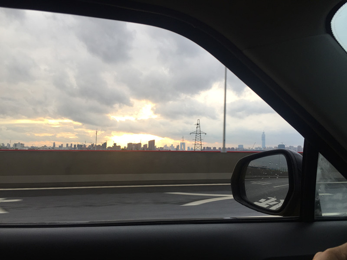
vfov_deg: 48.2
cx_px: 174
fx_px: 291
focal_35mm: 29
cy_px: 130
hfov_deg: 61.7
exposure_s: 1/120
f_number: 2.2
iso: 32
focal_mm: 4.15
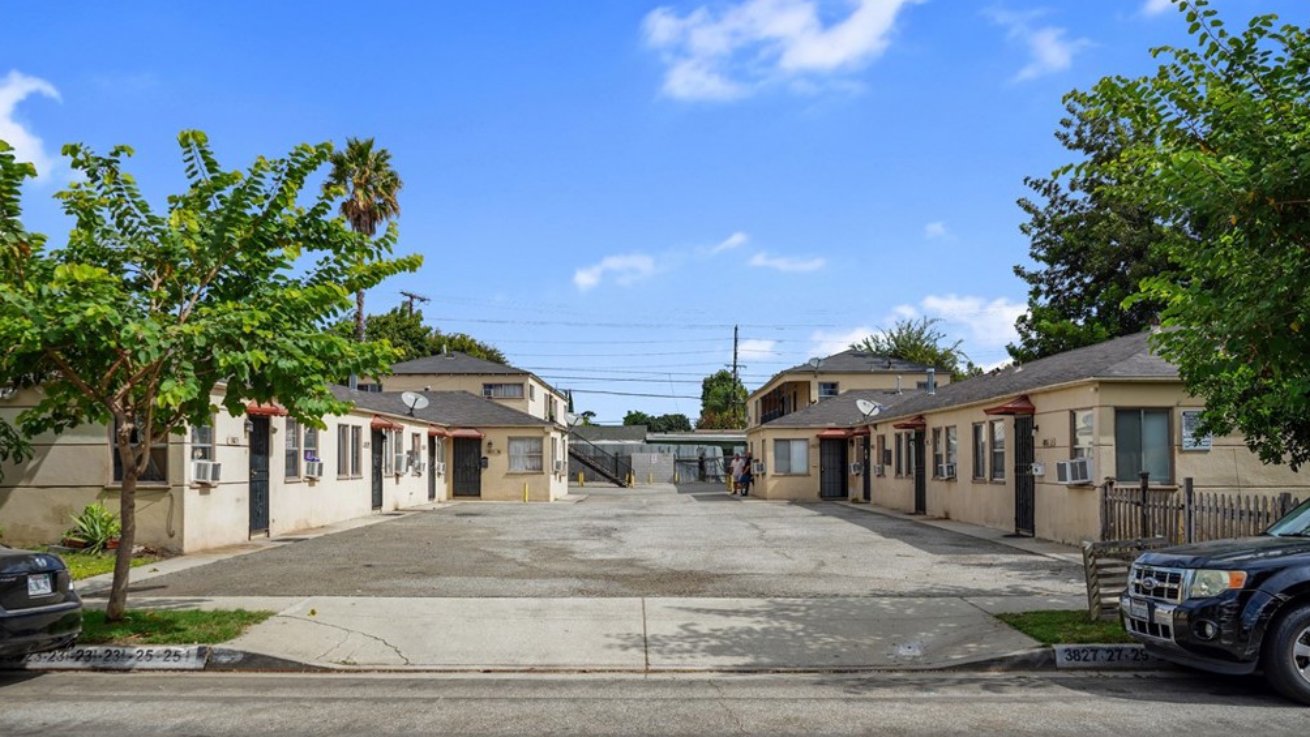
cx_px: 654
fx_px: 1077
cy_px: 431
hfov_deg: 62.6
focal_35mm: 31
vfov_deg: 37.7
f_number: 7.1
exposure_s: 1/250
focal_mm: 29
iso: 100
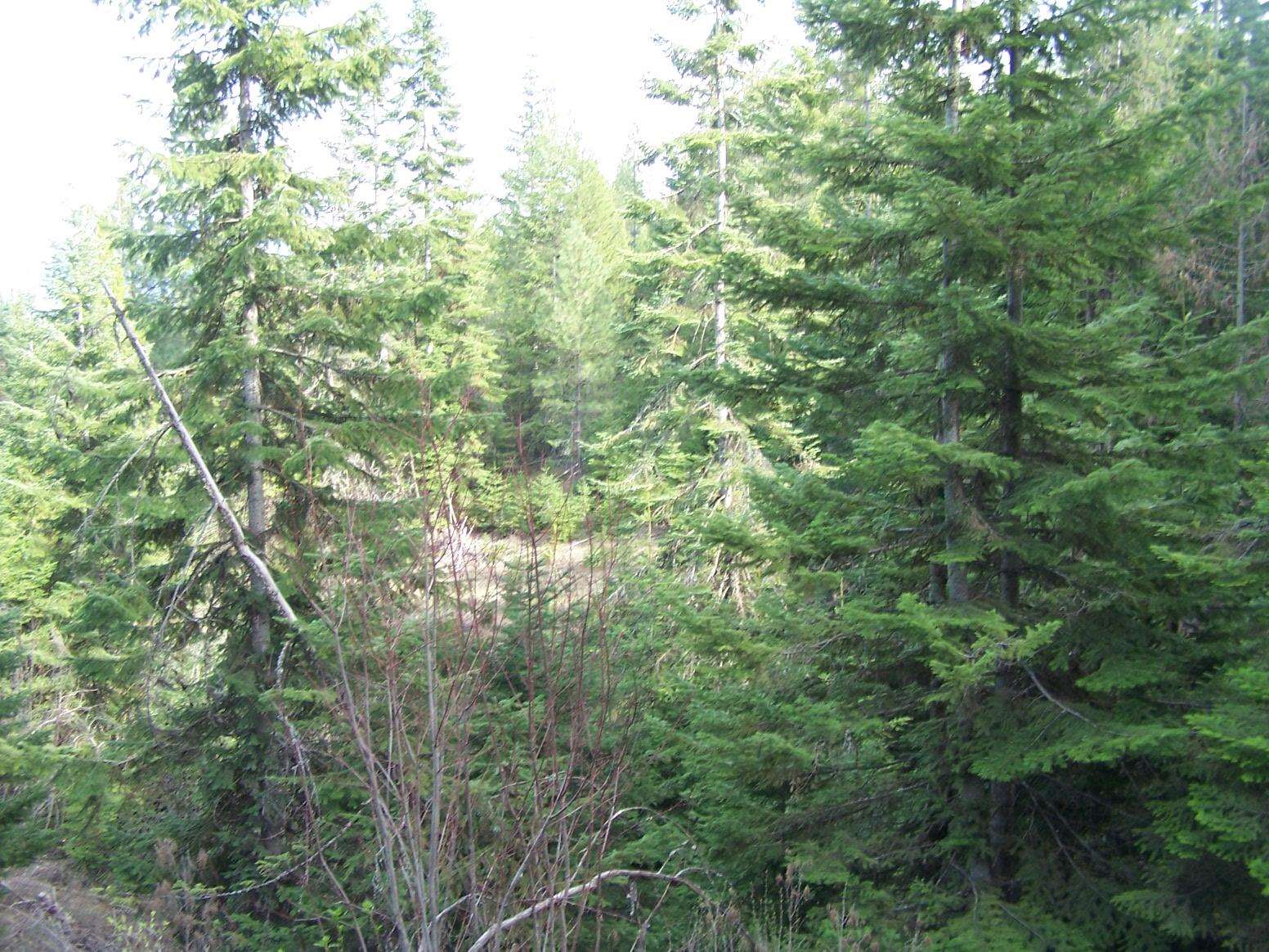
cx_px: 634
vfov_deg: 37.7
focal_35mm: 38
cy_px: 476
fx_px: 1393
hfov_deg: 49.0
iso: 80
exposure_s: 1/80
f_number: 2.8
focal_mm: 6.3
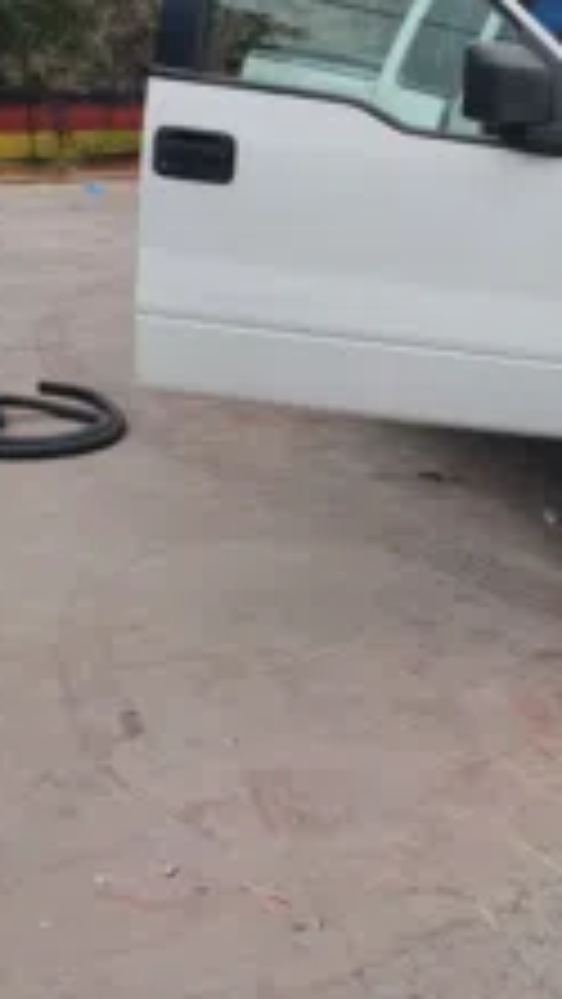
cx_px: 643
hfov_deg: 22.0
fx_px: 1350
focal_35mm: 51
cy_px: 320
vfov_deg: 40.0
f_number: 2.4
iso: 50
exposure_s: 1/1360
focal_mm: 4.3
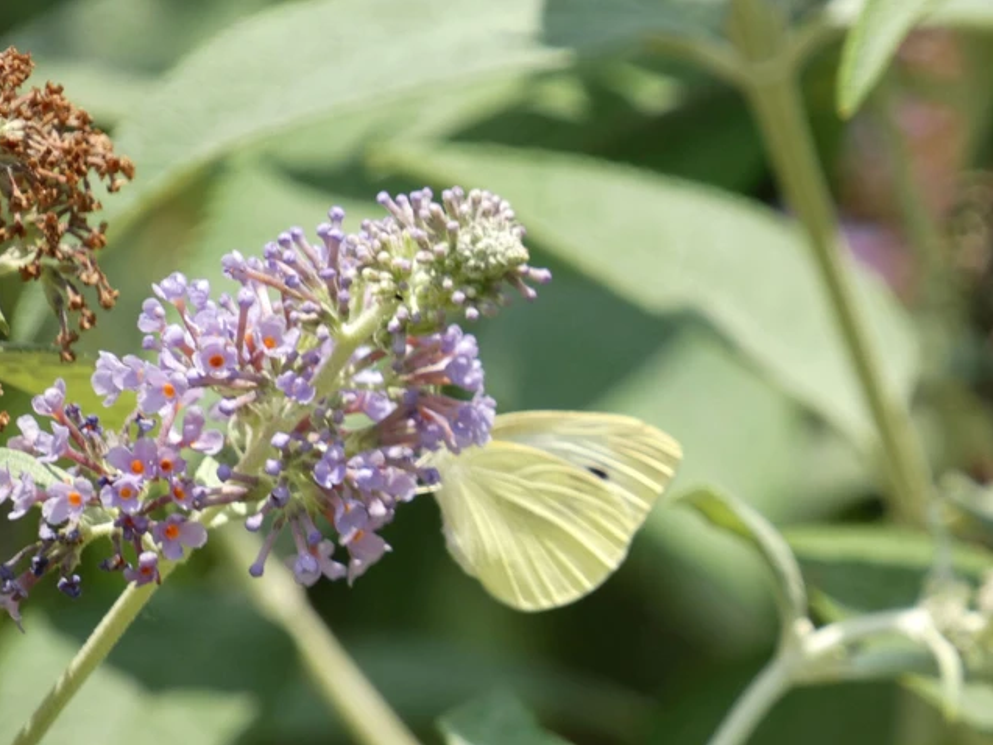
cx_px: 496
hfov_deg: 2.2
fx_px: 26425
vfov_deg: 1.6
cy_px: 372
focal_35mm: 921
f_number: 7.1
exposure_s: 1/125
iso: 200
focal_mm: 164.2
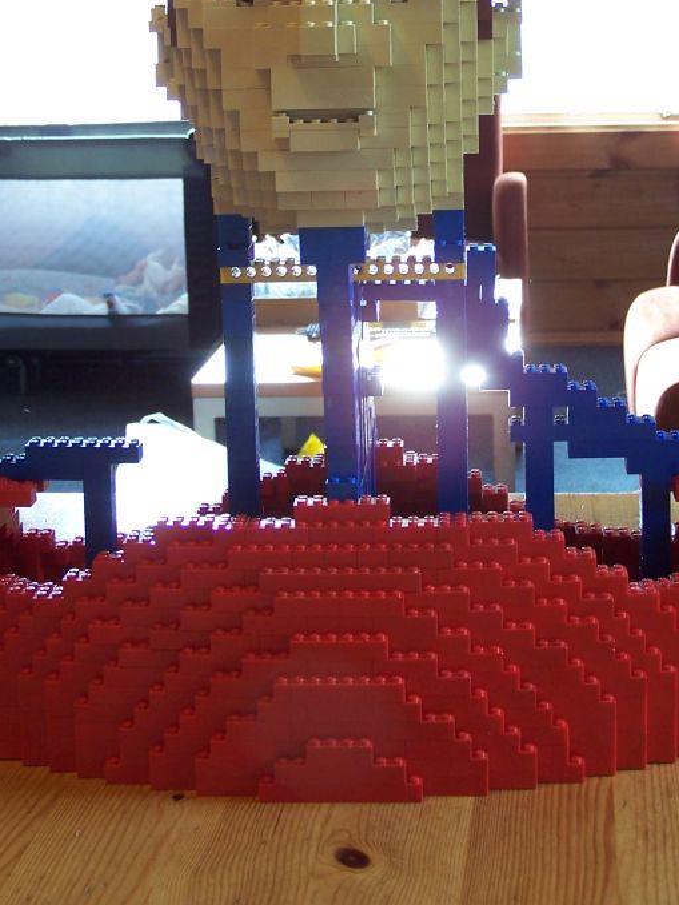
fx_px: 2013
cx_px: 362
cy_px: 266
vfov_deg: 25.1
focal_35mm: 77
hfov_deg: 19.1
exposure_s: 1/6
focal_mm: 8.5
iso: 80
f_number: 3
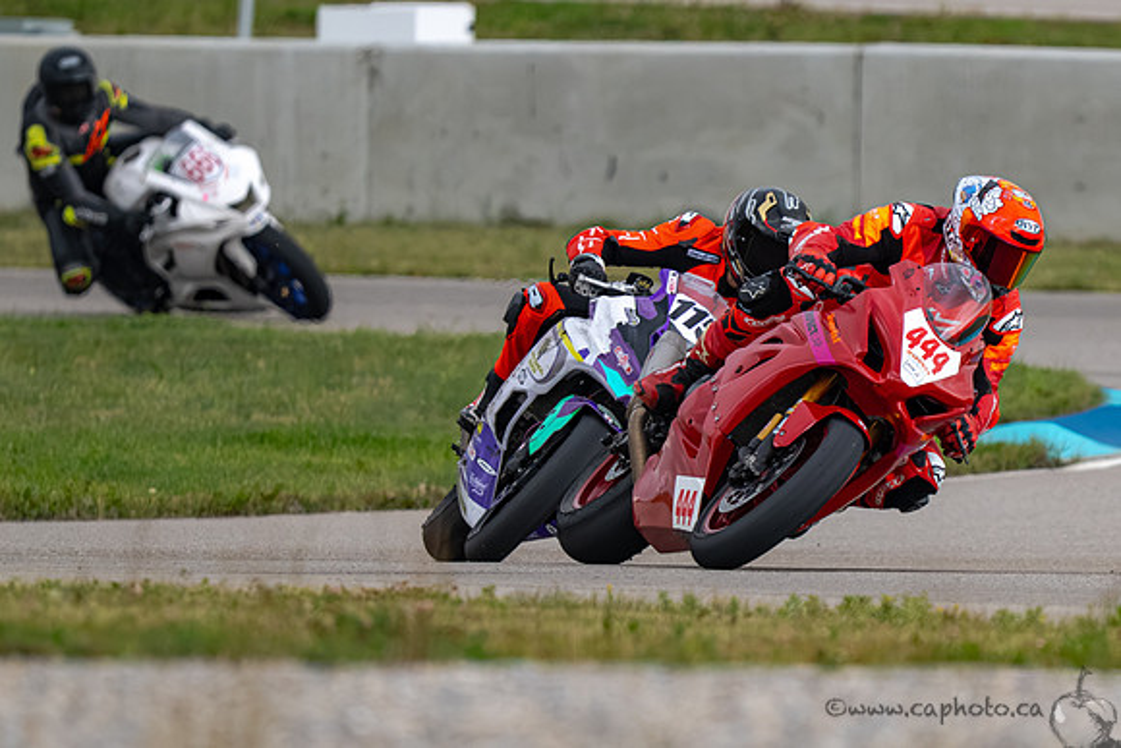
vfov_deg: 1.2
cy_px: 395
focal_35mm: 1188
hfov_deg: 1.7
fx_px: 37009
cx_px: 855
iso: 900
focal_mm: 600
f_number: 6.3
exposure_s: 1/1250
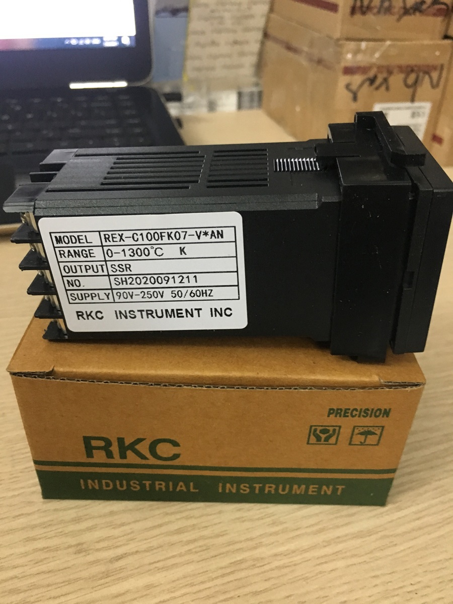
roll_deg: -1.0
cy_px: 302
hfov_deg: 48.2
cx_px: 226
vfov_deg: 61.7
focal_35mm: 29
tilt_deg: -34.5
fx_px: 506
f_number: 2.2
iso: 200
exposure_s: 1/17
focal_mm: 4.15
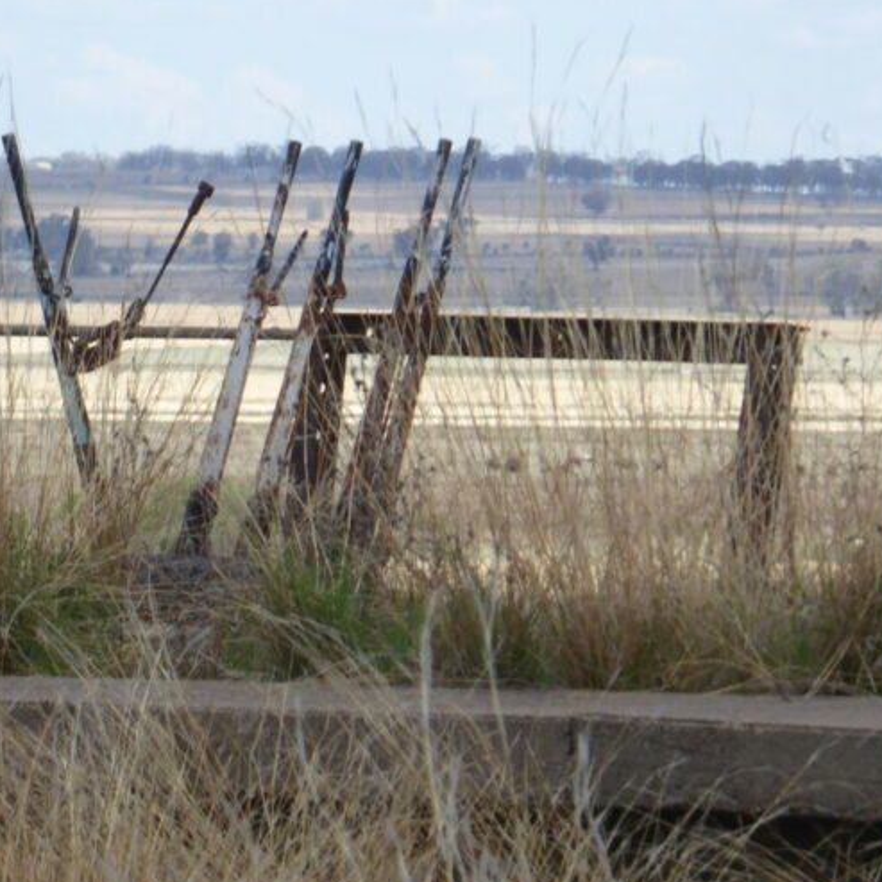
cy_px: 478
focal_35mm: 509
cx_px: 159
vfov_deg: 3.4
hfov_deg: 3.4
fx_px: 14673
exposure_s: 1/320
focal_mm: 44.8
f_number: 5.6
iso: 100
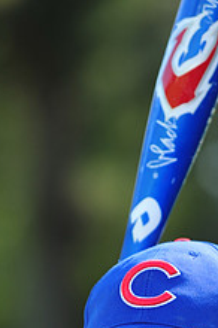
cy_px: 397
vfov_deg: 3.9
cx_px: 172
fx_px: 4811
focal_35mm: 528
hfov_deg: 2.6
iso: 200
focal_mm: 200
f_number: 4.5
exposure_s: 1/400
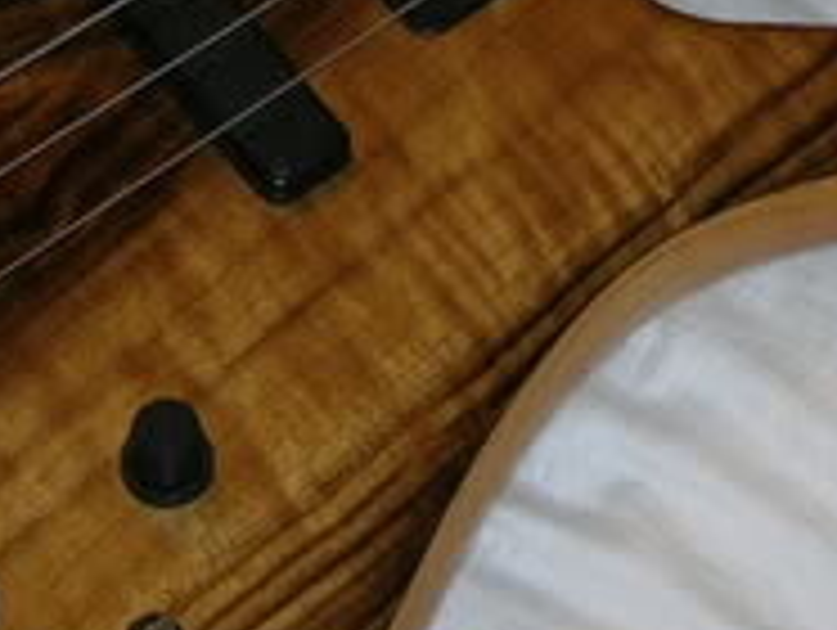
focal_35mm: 146
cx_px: 770
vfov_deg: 10.0
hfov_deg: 13.4
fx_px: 3535
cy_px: -148
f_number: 2.9
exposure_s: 1/60.1
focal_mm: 5.7
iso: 50
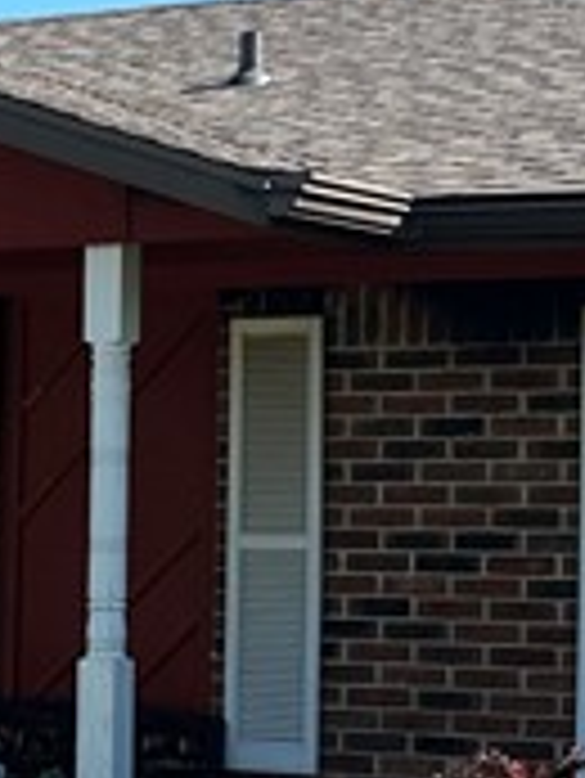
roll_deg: -1.3
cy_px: 508
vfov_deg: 13.9
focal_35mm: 142
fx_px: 3196
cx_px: -144
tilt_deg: +0.1
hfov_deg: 10.3
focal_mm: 6.86
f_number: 1.78
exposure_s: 1/2252
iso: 80
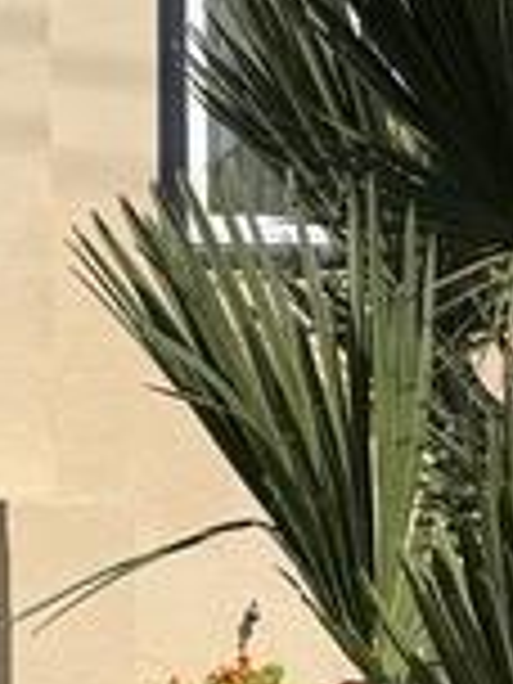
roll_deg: -0.1
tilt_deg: +2.2
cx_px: 50
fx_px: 3359
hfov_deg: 8.7
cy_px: 396
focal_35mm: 170
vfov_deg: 11.6
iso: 80
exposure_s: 1/9091
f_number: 1.78
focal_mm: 6.76
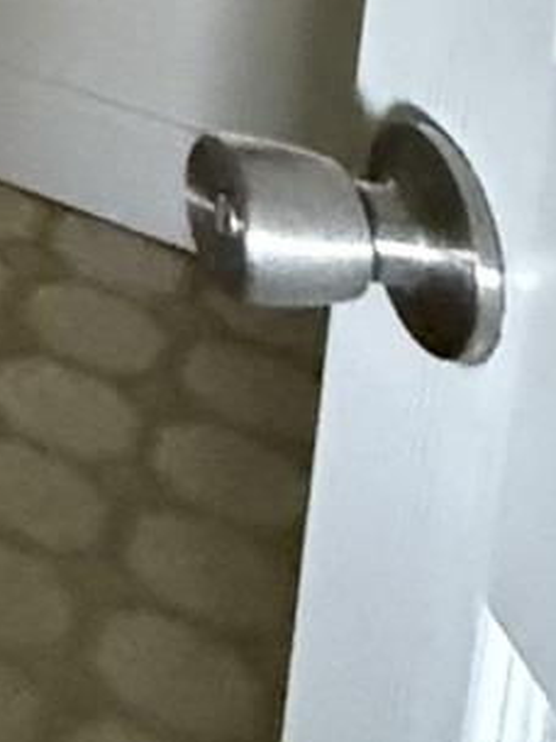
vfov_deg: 14.2
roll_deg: +2.3
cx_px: -1327
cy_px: -901
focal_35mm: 106
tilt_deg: -10.6
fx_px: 2270
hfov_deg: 9.4
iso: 1250
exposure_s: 1/52
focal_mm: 2.22
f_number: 2.2
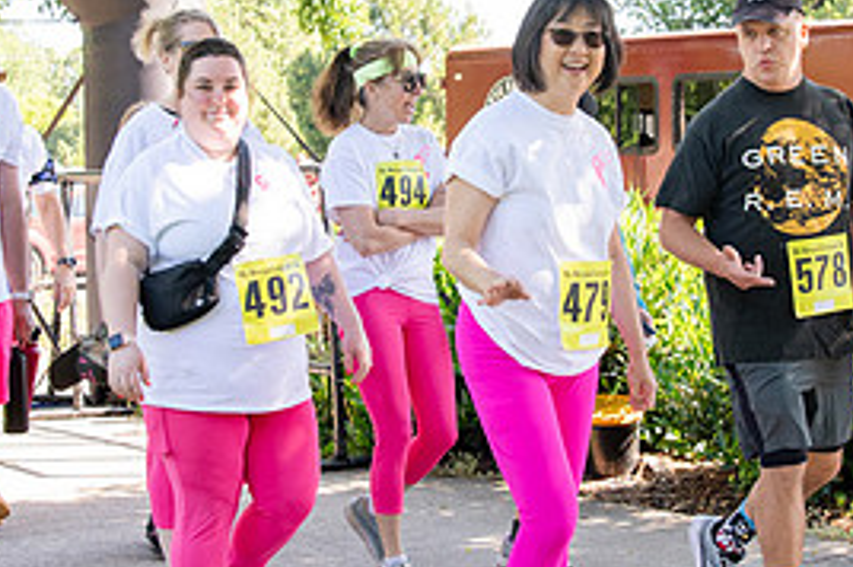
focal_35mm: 78
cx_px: 468
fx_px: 1846
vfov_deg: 17.4
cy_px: 194
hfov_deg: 26.0
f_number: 3.5
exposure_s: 1/400
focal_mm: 24
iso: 500
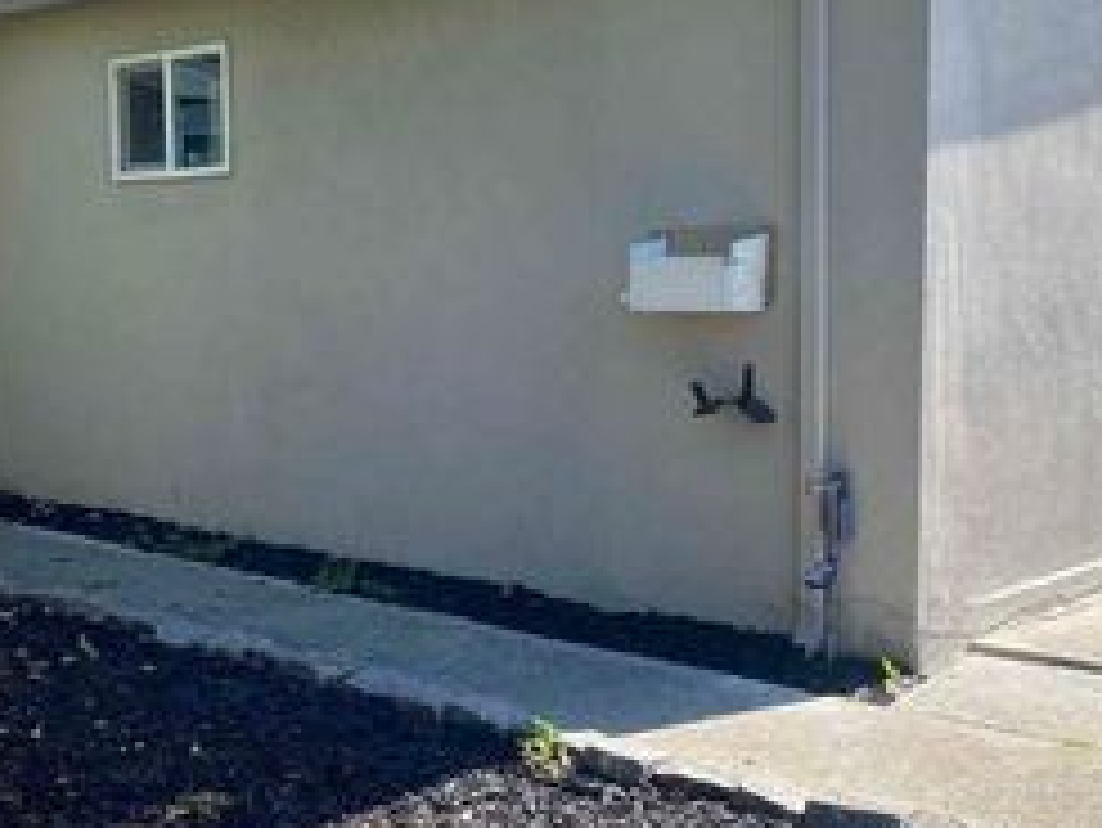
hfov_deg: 35.5
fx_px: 1688
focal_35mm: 53
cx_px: 310
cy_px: 403
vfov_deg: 27.5
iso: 32
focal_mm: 4.25
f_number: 1.8
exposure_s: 1/822
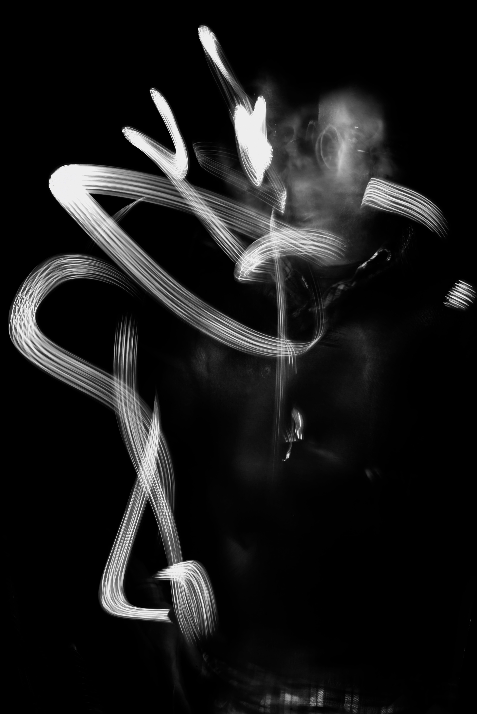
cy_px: 357
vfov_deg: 28.8
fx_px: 1390
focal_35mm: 70
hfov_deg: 19.5
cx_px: 238
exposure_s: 30
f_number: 32
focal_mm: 70
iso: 1100
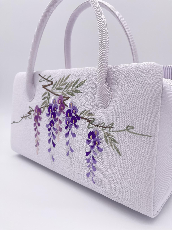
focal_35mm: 25
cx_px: 86
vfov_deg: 69.4
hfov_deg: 54.9
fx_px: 166
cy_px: 115
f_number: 1.6
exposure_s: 1/726
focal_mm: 5.1
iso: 32
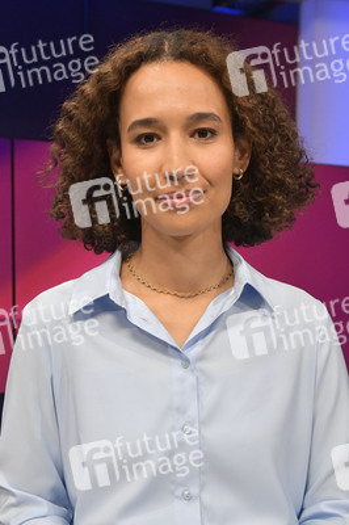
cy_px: 262
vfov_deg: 44.5
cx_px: 174
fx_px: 641
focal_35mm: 44
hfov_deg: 30.5
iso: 2500
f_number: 6.3
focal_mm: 44
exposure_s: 1/200
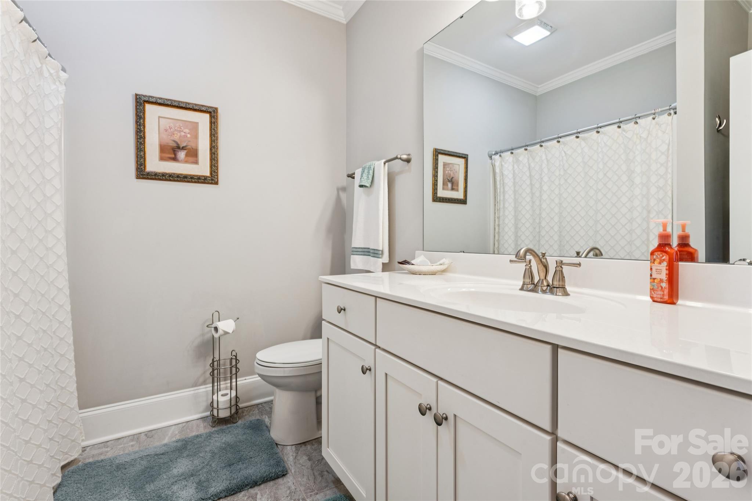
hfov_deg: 95.0
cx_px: 376
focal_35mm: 16
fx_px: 345
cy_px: 250
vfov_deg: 72.0
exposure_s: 1/3.33
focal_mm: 16.5
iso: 200
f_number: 13
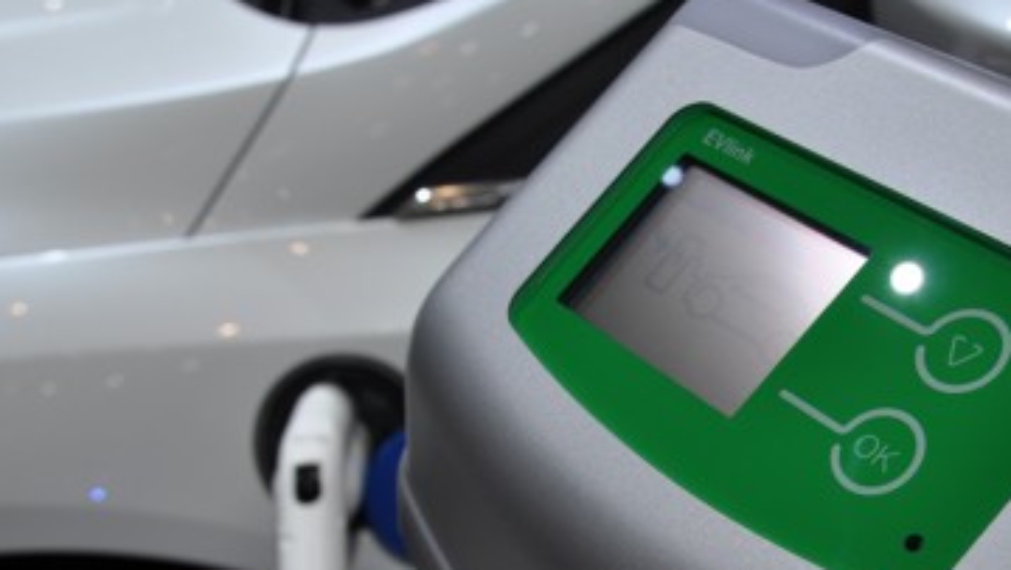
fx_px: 1636
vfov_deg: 19.6
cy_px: 449
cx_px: 556
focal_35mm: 61
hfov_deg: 34.3
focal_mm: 28
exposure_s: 1/30
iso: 200
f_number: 5.6
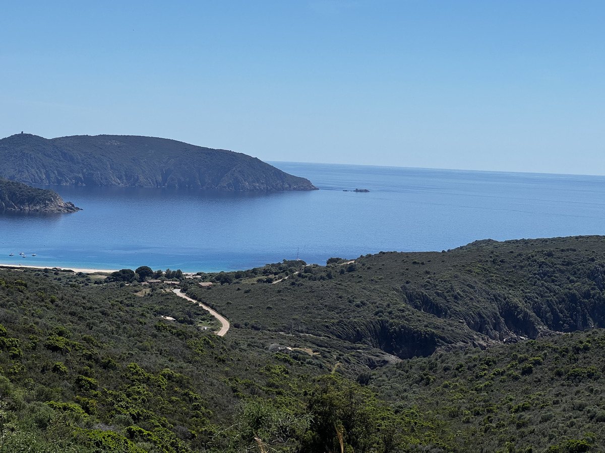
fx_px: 1346
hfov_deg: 25.3
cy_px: 226
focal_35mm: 77
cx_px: 302
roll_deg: -2.5
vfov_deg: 19.1
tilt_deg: -3.1
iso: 32
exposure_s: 1/1292
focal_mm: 9
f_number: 2.8
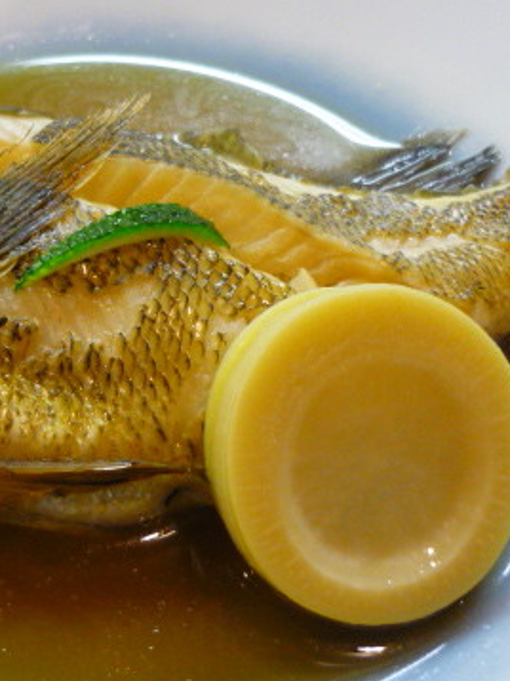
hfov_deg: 24.5
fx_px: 1160
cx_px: 122
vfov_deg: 32.7
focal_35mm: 59
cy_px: 314
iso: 400
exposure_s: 1/30
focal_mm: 5.5
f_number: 2.8
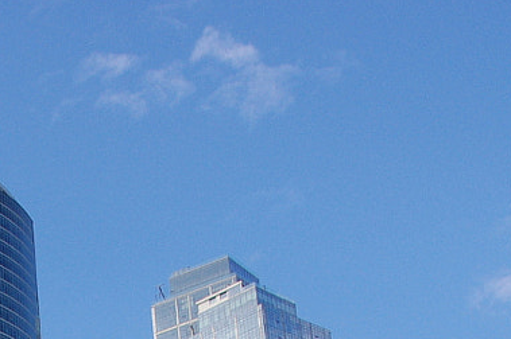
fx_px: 1617
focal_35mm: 114
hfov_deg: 17.7
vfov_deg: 10.9
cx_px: 42
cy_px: 688
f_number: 6.3
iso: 200
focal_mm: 18
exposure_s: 1/400
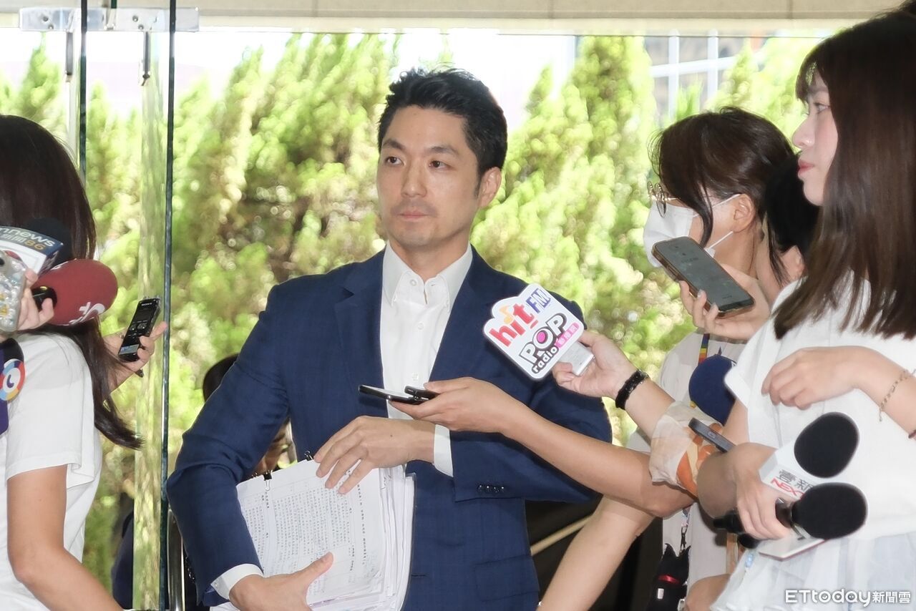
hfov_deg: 24.5
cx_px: 458
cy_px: 306
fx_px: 2112
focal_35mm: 83
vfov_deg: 16.5
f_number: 2.8
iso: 640
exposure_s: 1/250
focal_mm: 55
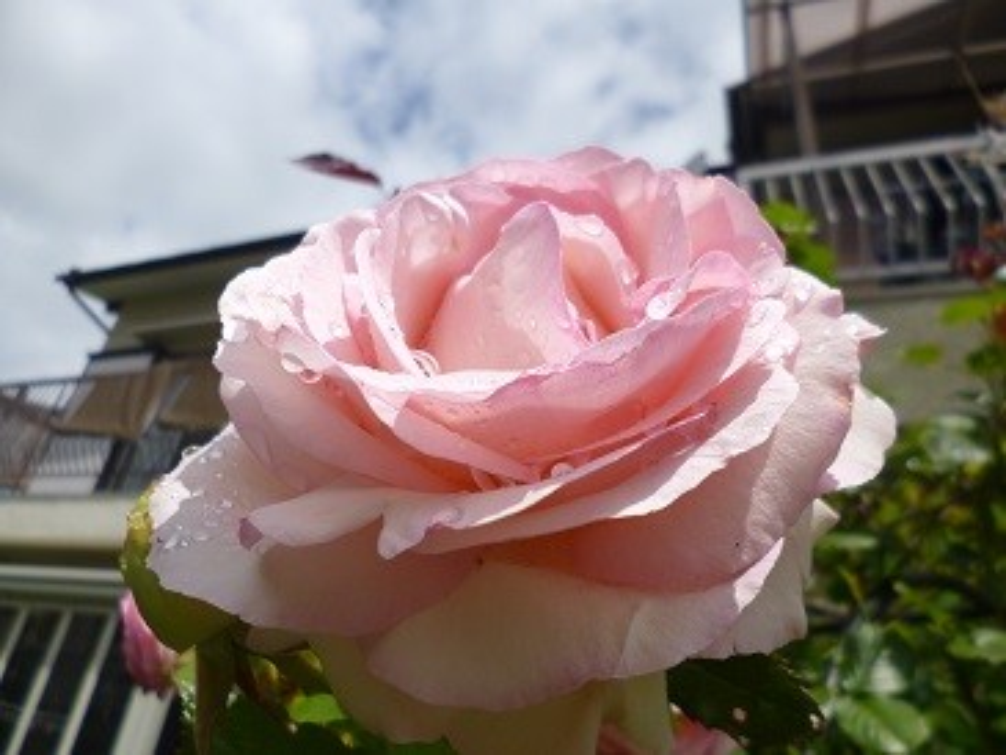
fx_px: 698
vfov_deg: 56.8
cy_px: 378
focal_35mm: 24
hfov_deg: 71.6
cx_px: 503
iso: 100
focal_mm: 4.3
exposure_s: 1/250
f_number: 9
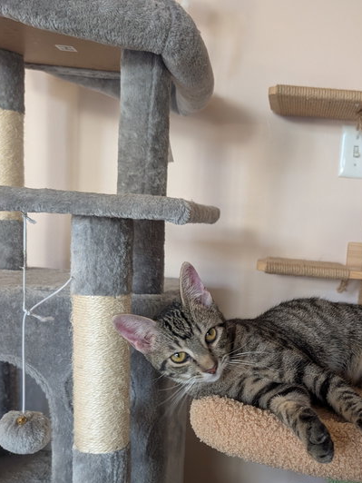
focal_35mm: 36
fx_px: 502
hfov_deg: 38.7
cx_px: 269
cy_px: 318
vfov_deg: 50.5
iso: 567
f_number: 1.68
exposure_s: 1/120
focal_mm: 6.9
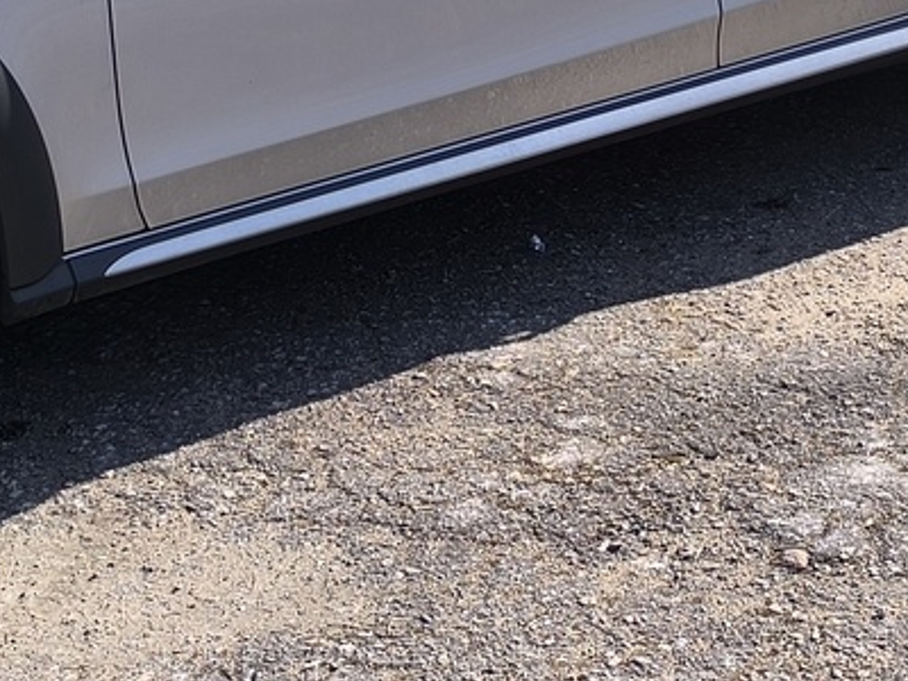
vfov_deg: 15.5
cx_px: 552
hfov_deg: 21.3
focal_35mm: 92
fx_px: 2413
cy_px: -134
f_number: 1.65
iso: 50
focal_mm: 6.14
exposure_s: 1/848
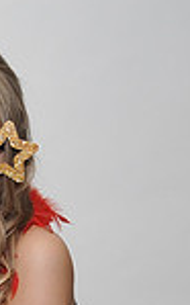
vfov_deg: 12.5
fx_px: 1377
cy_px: 301
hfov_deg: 7.4
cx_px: -278
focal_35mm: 166
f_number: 6.3
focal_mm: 42
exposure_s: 1/60
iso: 800
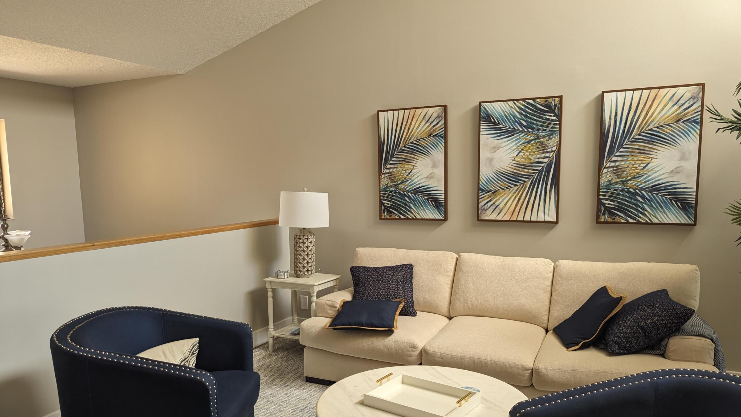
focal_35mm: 27
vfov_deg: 42.8
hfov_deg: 69.8
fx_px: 531
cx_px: 380
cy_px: 241
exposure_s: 1/23.8
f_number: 1.85
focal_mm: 6.81
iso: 76
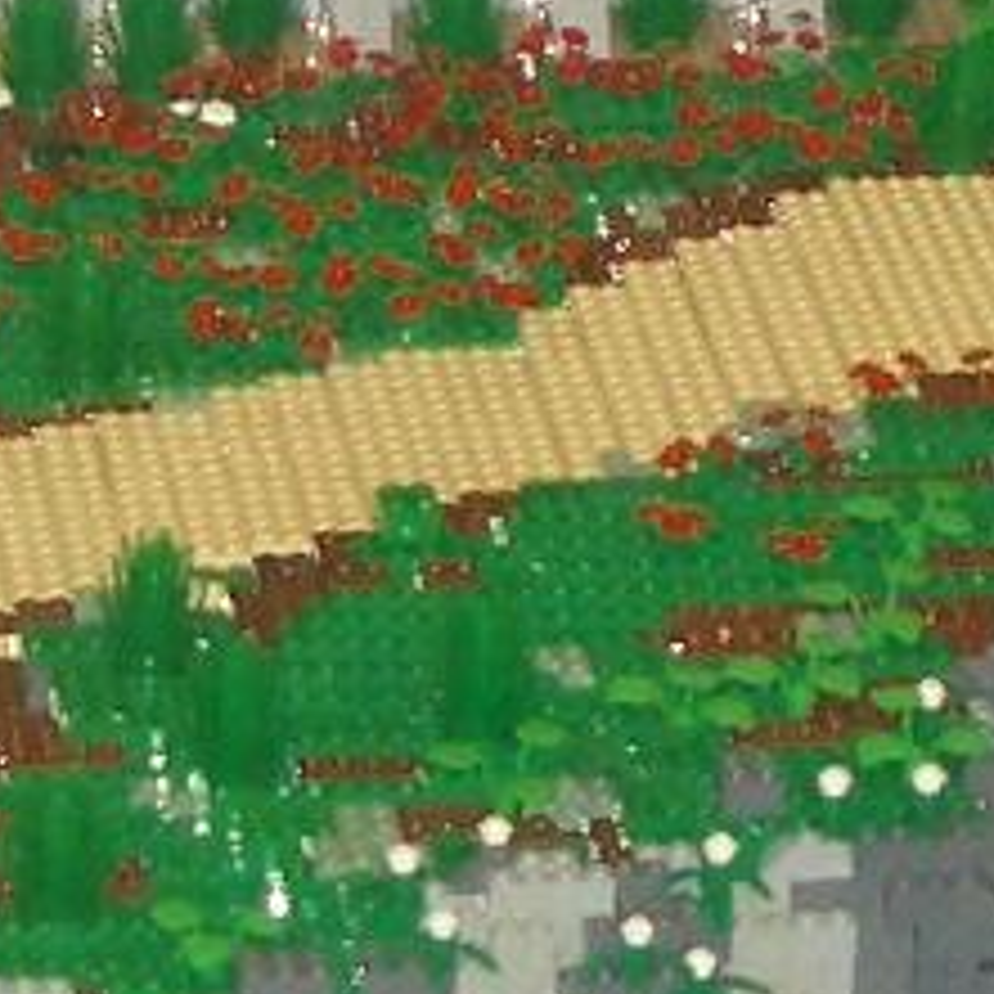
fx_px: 8512
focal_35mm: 262
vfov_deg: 6.7
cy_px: 126
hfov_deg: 6.7
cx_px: 301
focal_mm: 6.8
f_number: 2.8
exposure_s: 1/60
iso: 100
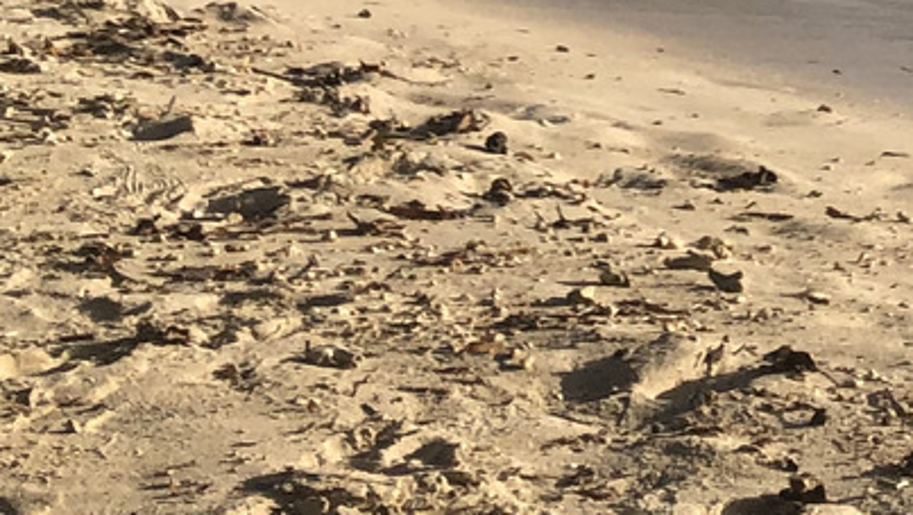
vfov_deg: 9.2
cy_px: -628
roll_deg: +0.9
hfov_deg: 15.2
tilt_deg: +1.3
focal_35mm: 121
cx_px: 1679
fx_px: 2930
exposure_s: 1/3003
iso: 20
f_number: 1.8
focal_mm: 4
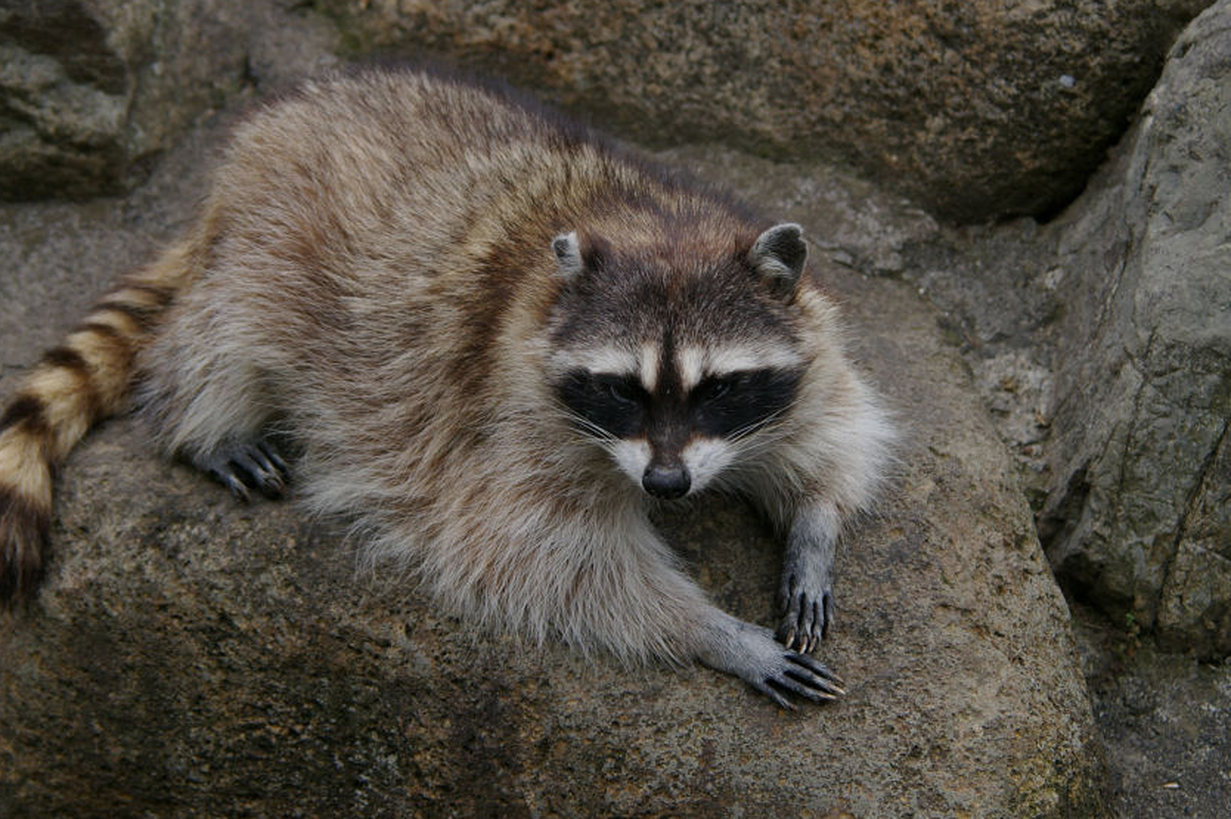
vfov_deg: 8.6
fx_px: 5433
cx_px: 598
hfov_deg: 12.9
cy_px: 390
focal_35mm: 159
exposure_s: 1/250
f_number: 6.7
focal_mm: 98
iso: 200
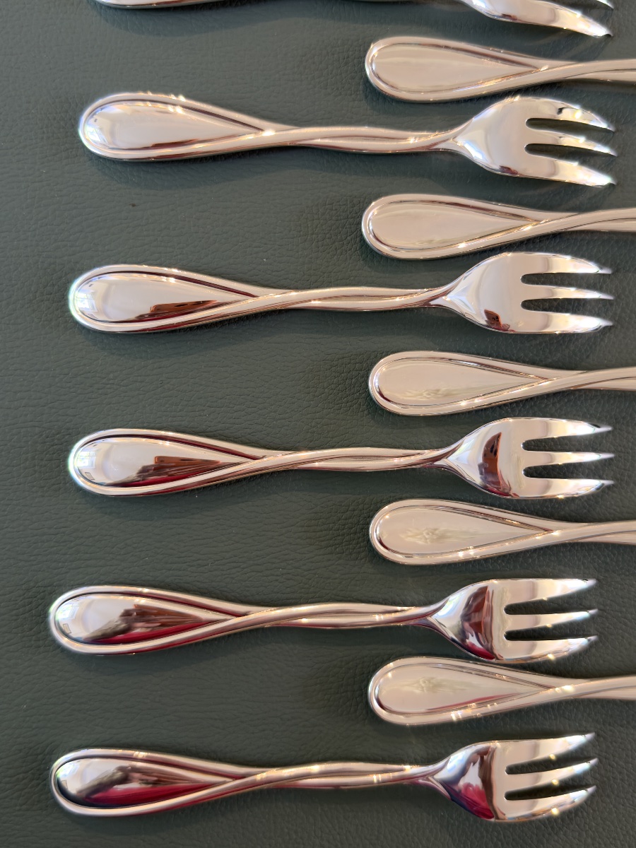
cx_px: 318
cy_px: 424
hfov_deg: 40.7
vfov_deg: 52.6
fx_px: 857
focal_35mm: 35
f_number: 1.78
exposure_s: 1/33
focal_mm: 6.76
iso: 320
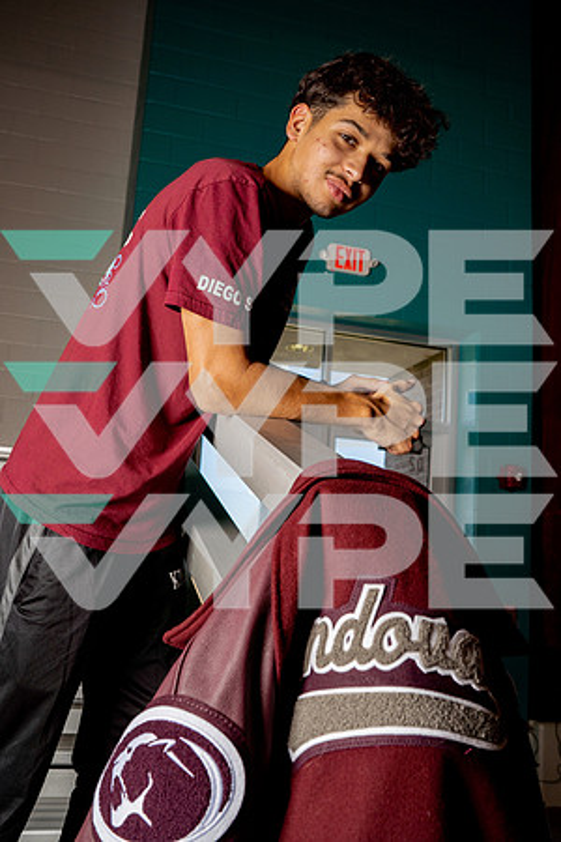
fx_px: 818
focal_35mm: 35
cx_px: 280
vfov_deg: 54.4
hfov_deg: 37.9
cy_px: 421
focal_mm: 35
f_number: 7.1
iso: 200
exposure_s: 1/200
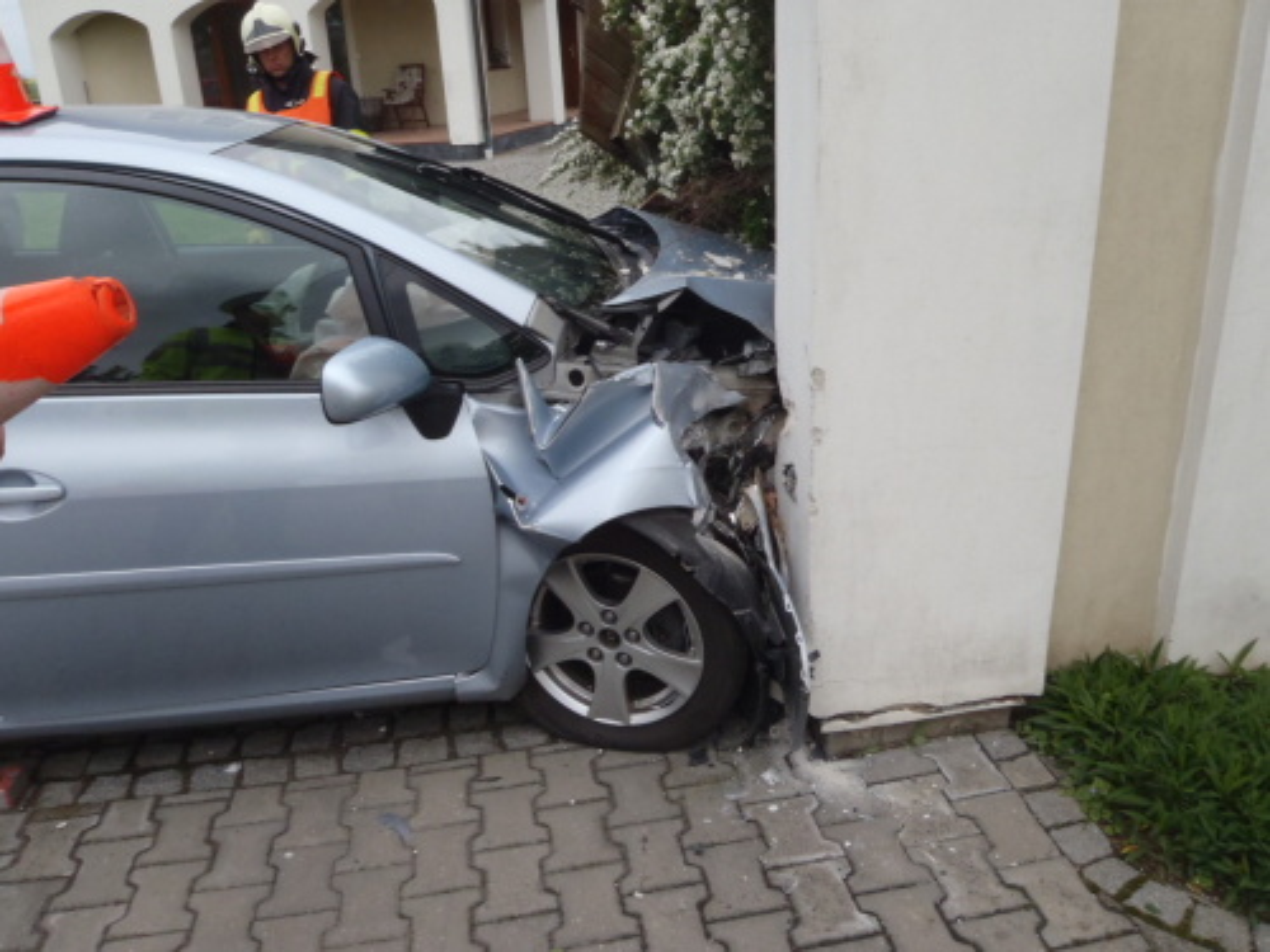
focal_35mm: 28
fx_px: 1027
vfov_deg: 49.7
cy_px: 476
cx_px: 635
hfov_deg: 63.4
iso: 200
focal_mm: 5
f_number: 5
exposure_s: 1/800
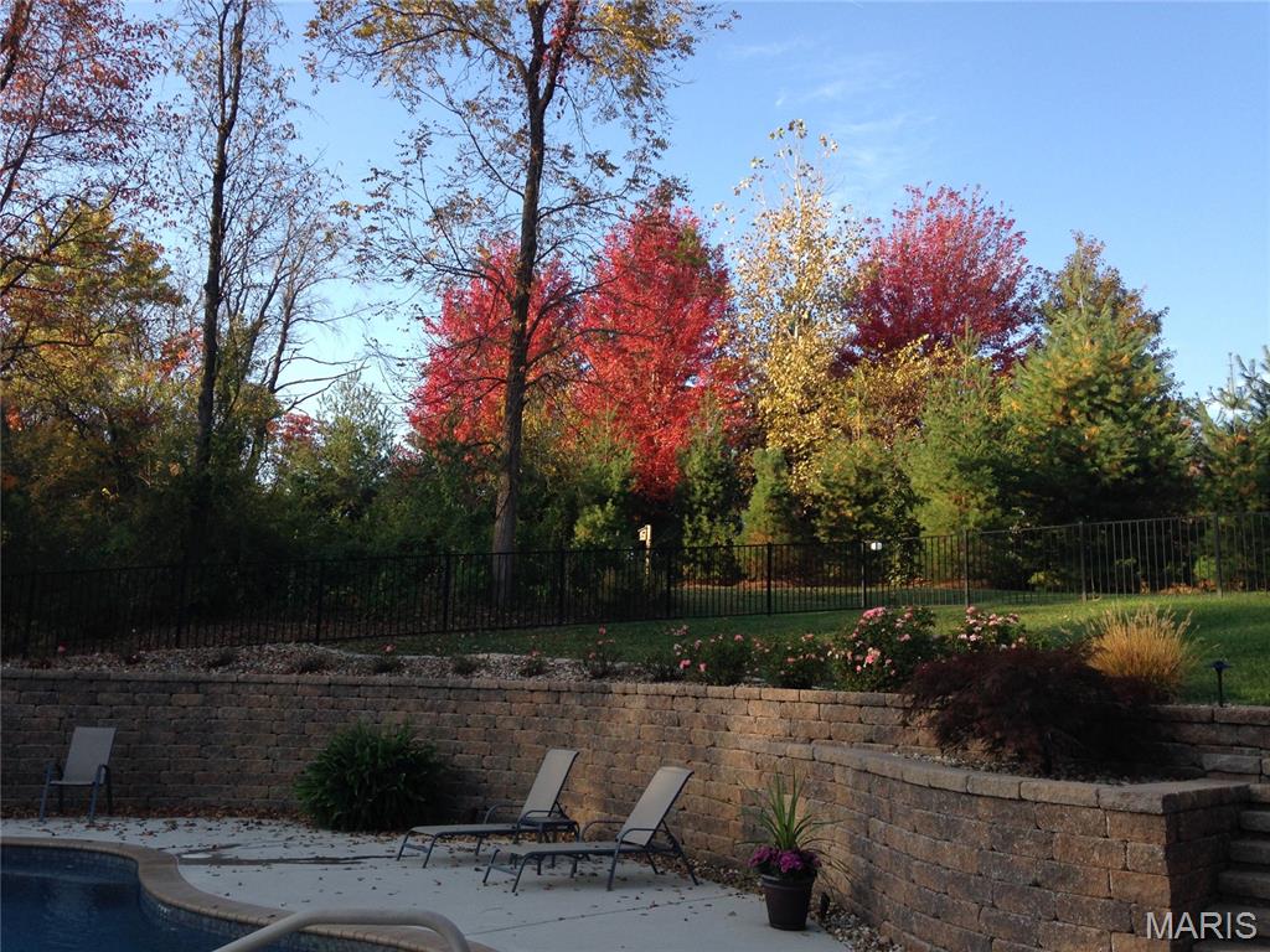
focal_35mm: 33
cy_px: 476
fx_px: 1211
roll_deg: -1.1
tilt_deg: +10.3
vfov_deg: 42.9
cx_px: 635
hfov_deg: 55.4
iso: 50
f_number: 2.4
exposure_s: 1/427
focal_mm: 4.12
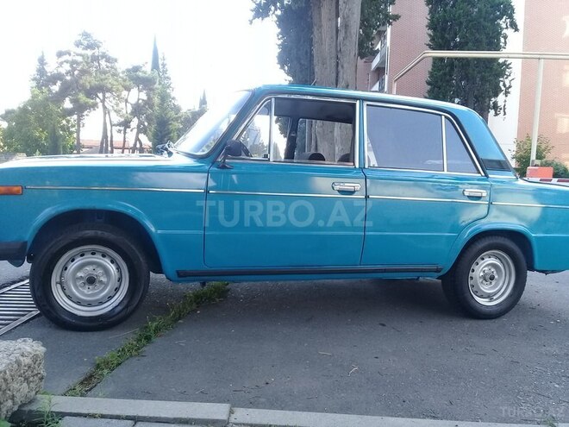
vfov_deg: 45.4
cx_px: 284
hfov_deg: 58.4
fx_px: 510
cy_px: 214
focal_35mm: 31
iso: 50
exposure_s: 1/161
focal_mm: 3.3
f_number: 2.2
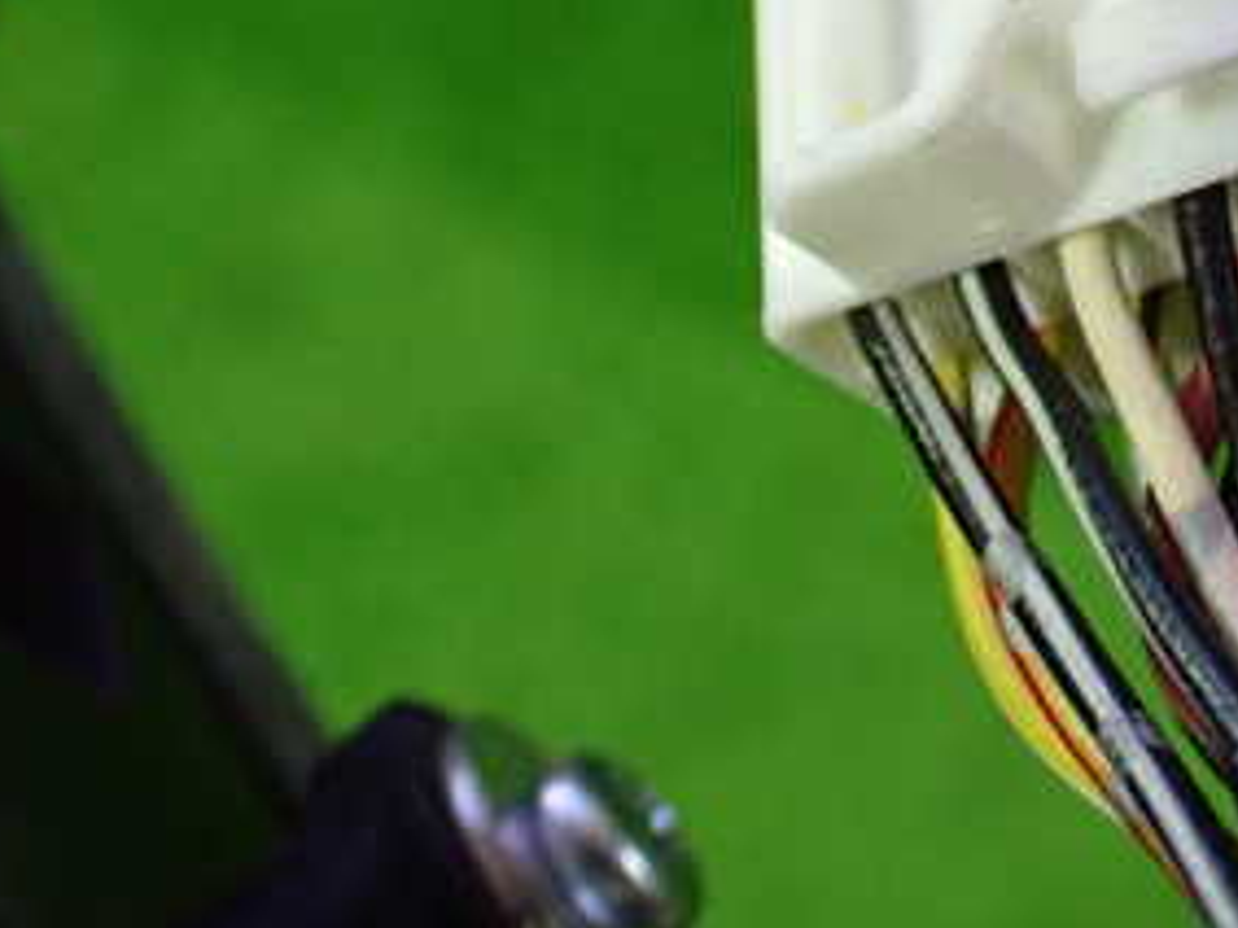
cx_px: 1199
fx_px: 3110
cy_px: -9
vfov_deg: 16.6
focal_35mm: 87
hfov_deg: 21.8
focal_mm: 7.31
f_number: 2.8
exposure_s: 1/40
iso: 800
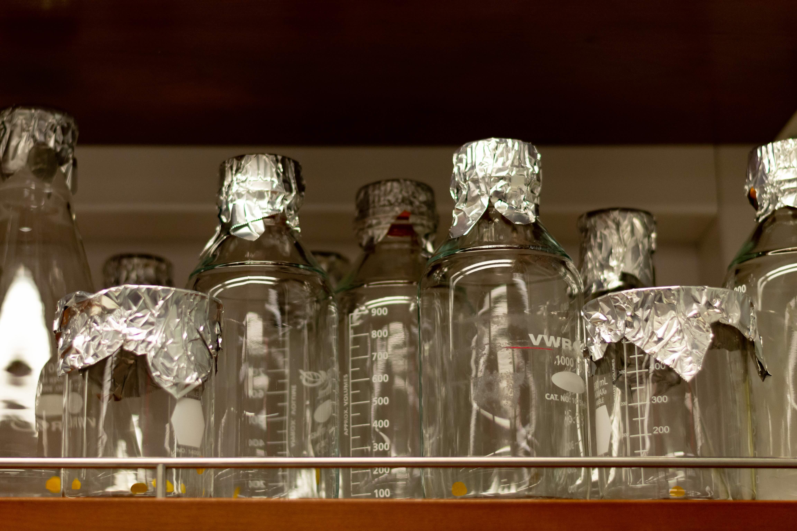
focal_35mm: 75
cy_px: 266
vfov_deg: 18.2
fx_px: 1660
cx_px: 398
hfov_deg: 27.0
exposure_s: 1/500
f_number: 2
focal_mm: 50
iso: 400
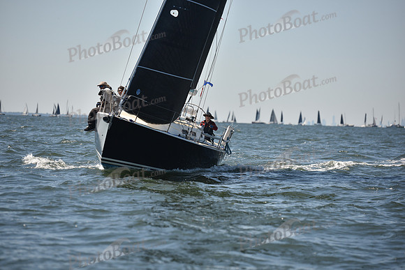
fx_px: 1969
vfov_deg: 7.9
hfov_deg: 11.7
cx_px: 202
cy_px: 135
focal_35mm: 175
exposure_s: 1/1250
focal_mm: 175
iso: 250
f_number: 4
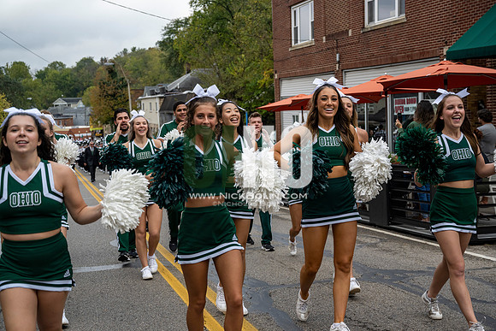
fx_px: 648
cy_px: 166
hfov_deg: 41.9
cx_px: 248
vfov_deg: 28.7
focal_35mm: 47
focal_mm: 47
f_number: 4
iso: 320
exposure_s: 1/1600
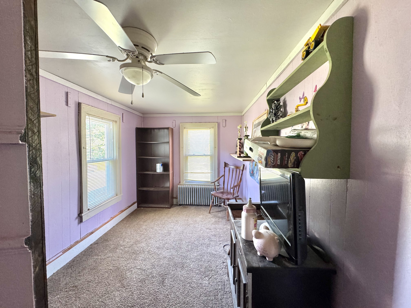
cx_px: 206
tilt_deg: -2.2
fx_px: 166
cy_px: 154
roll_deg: +0.0
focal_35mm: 14
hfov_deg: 102.1
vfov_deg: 85.7
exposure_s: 1/60
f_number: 2.2
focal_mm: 2.22
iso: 400
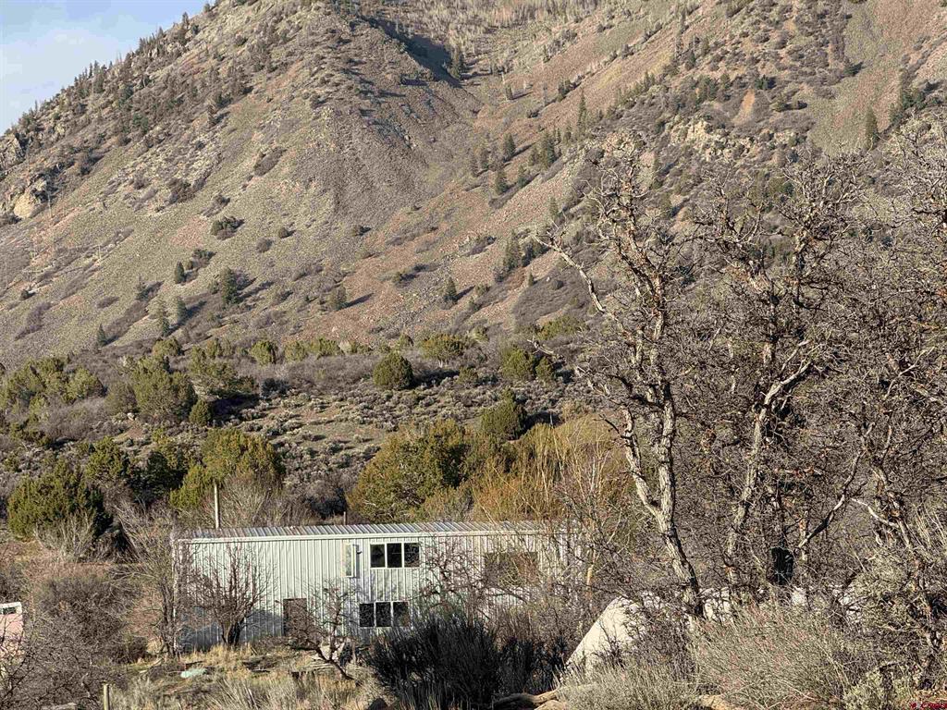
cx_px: 474
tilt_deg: +4.5
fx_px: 3283
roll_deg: +1.4
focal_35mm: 120
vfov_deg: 12.3
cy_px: 355
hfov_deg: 16.4
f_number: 2.8
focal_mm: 15.66
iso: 64
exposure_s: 1/1186
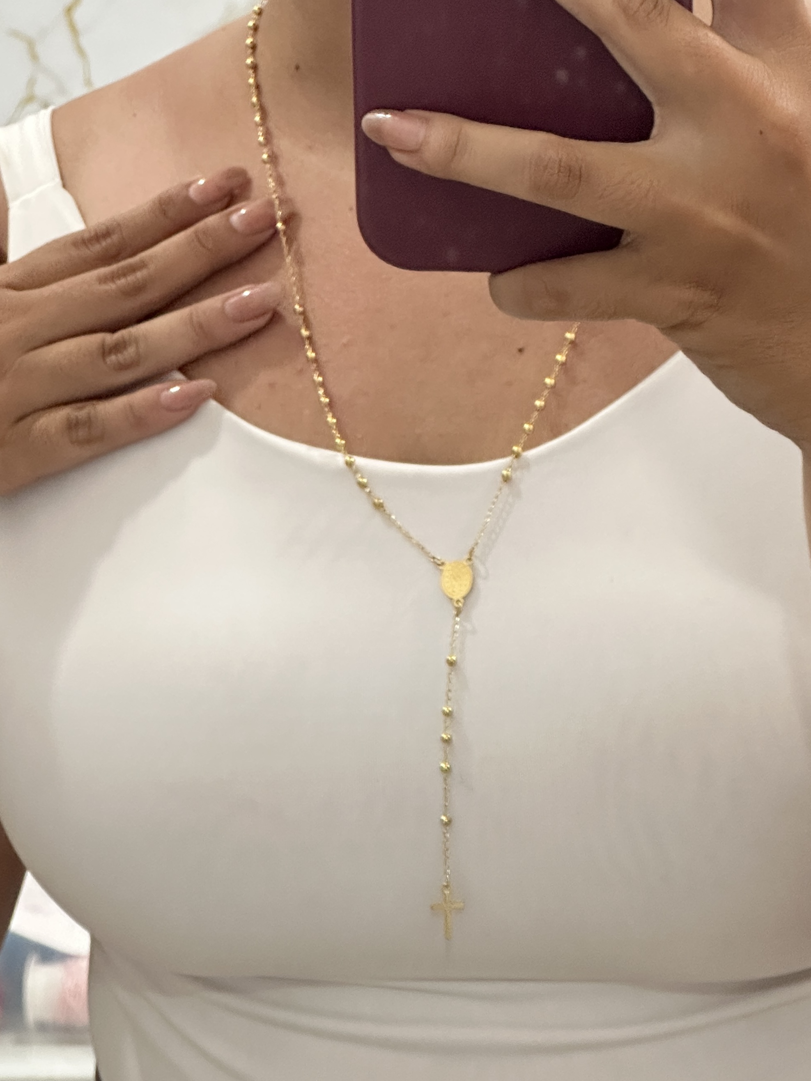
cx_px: 406
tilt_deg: -17.2
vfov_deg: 25.3
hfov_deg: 19.1
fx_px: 2405
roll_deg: +1.2
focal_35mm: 77
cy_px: 540
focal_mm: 9
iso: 500
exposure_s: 1/41
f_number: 2.8
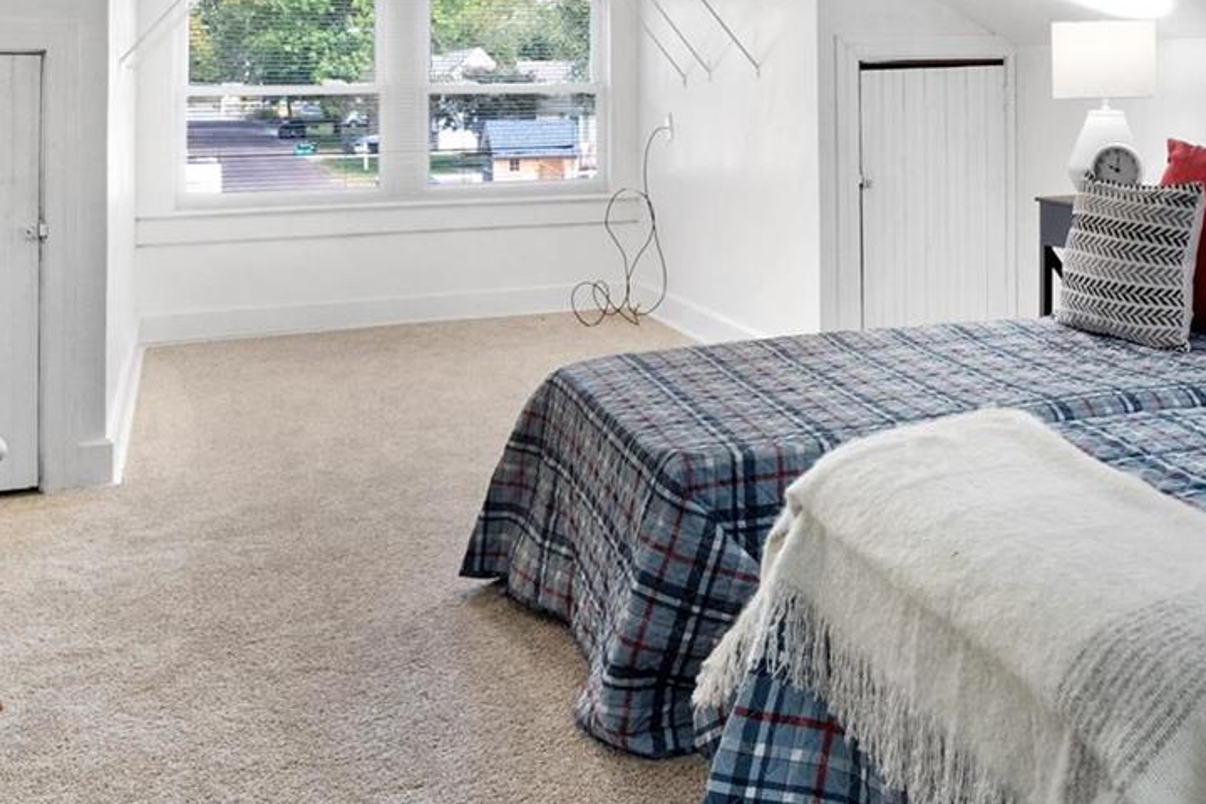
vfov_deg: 32.2
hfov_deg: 45.6
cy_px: 121
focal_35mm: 40
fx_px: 1340
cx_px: 990
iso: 400
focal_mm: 9
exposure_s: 1/5
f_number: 9
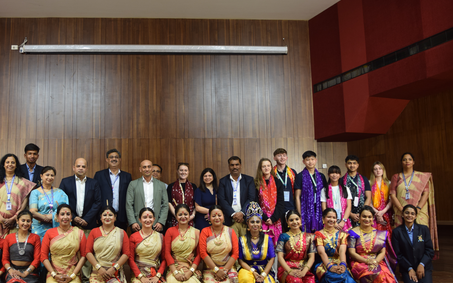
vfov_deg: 30.5
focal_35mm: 42
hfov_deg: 46.8
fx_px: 519
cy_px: 147
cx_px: 172
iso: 400
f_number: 4.5
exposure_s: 1/80
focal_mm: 22
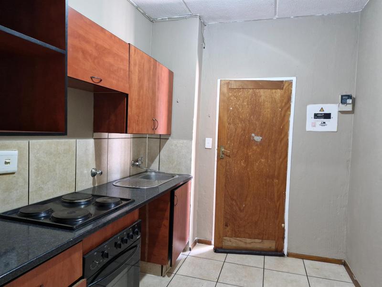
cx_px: 191
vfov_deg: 58.9
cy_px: 144
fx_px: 254
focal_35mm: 23
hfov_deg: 73.9
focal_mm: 5.54
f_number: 1.8
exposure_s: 1/50
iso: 640
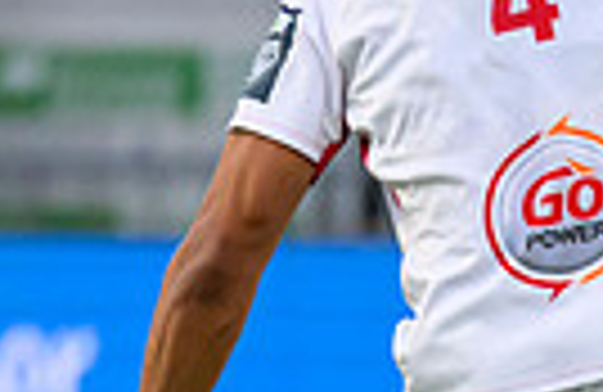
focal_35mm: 4060
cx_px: 1640
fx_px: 67458
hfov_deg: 0.5
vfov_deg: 0.3
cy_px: 579
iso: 2500
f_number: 4
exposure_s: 1/1600
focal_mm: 560
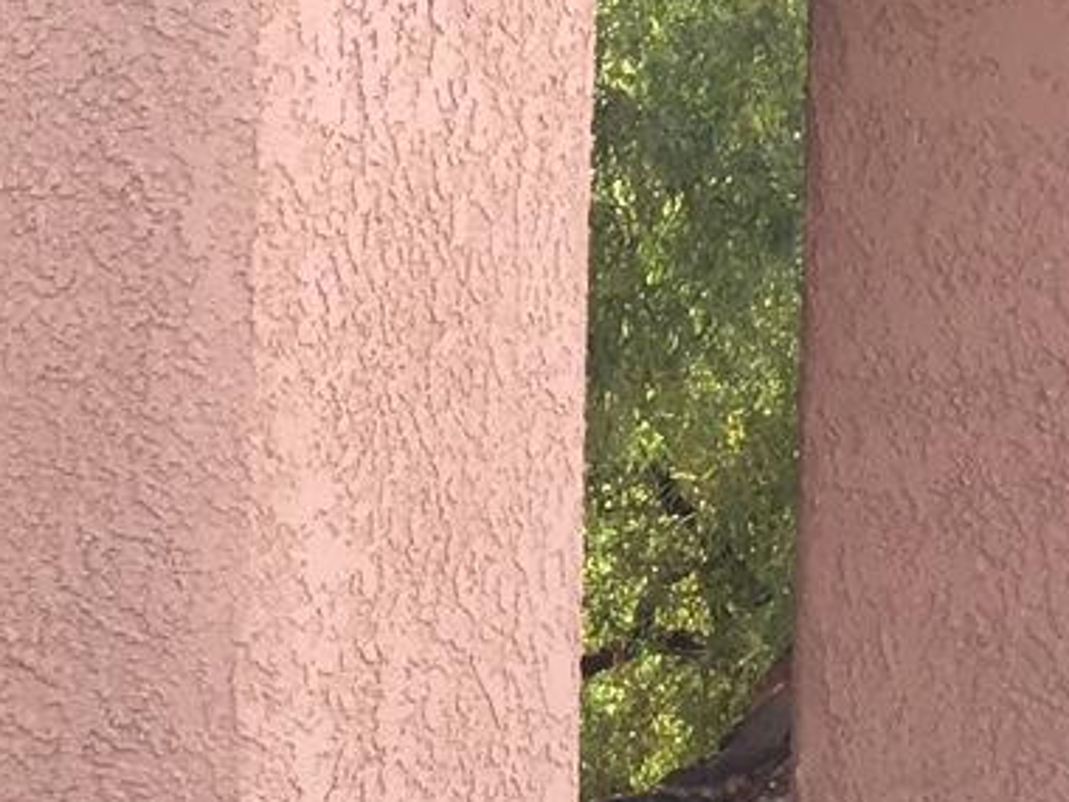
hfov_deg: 11.2
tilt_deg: -1.4
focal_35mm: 154
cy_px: 853
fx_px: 4756
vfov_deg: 9.6
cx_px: -1274
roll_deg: -0.1
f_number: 2.2
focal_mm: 4.15
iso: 25
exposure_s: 1/120
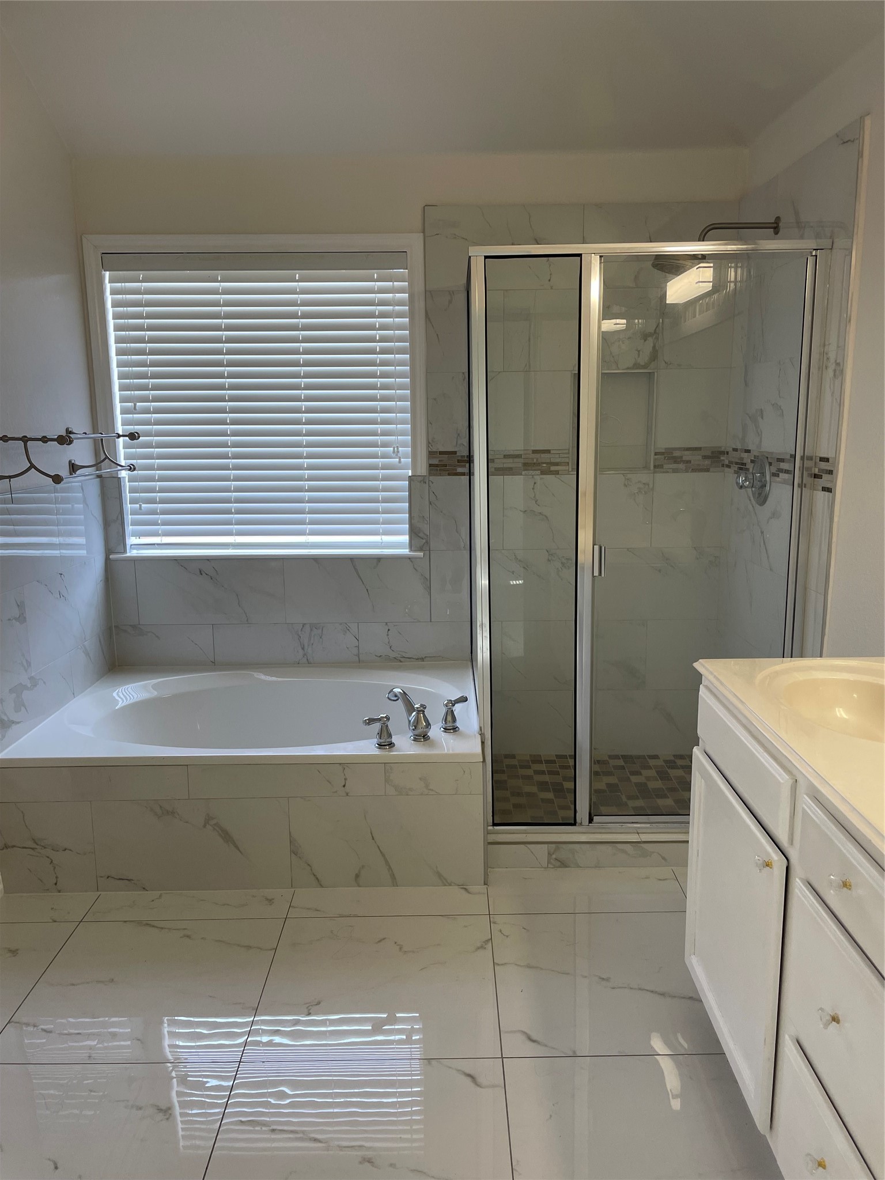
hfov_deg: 53.1
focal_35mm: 26
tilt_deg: -11.3
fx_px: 886
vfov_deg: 67.3
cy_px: 590
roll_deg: +0.5
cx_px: 442
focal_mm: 4.2
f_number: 1.6
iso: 100
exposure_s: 1/120
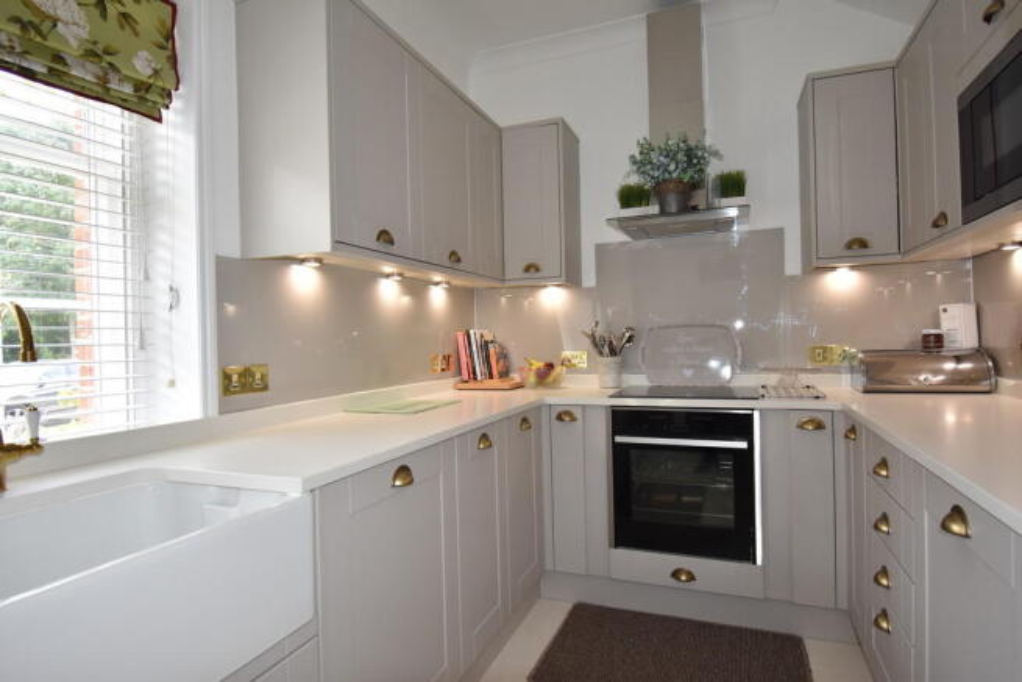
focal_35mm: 20
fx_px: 554
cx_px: 511
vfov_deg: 63.2
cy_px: 341
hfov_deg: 85.4
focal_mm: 13
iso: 640
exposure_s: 1/100
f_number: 4.8
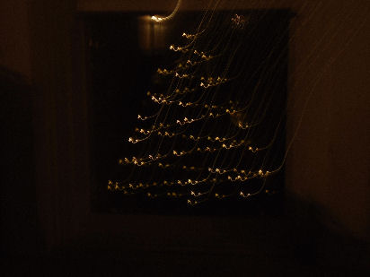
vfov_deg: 29.7
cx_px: 185
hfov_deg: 38.9
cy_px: 138
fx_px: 524
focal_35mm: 49
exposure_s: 2
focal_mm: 8.7
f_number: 4.5
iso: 100
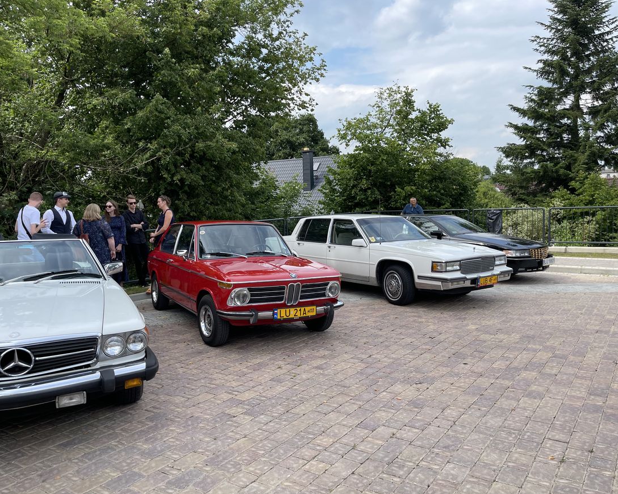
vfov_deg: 51.5
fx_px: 512
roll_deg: +1.3
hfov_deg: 62.2
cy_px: 254
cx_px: 304
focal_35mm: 28
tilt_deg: -5.2
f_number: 1.6
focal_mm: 5.1
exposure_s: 1/1553
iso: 32
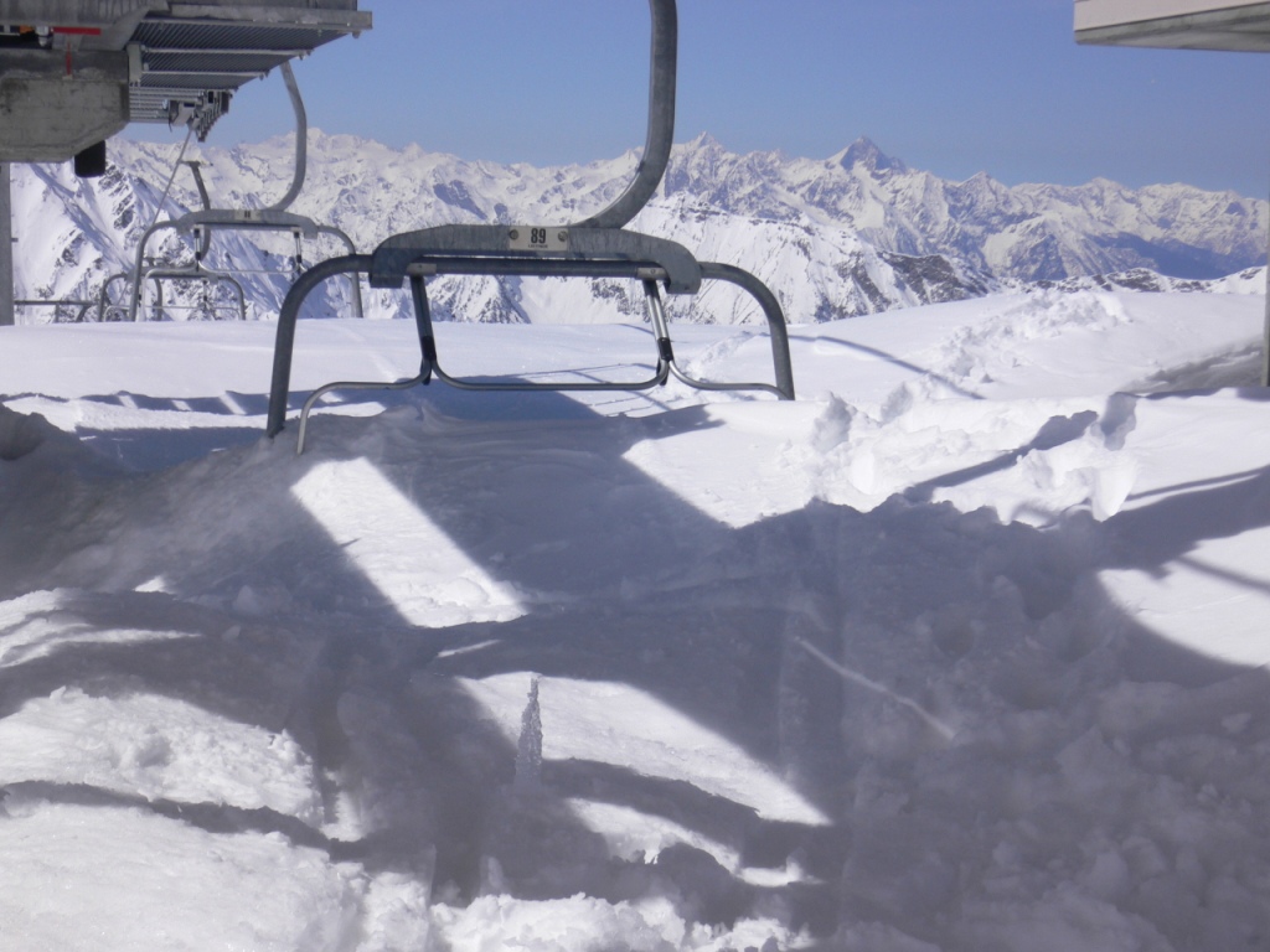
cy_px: 476
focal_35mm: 74
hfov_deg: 26.3
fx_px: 2715
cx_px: 635
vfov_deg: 19.9
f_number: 8.5
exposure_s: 1/500
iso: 80
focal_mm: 12.3
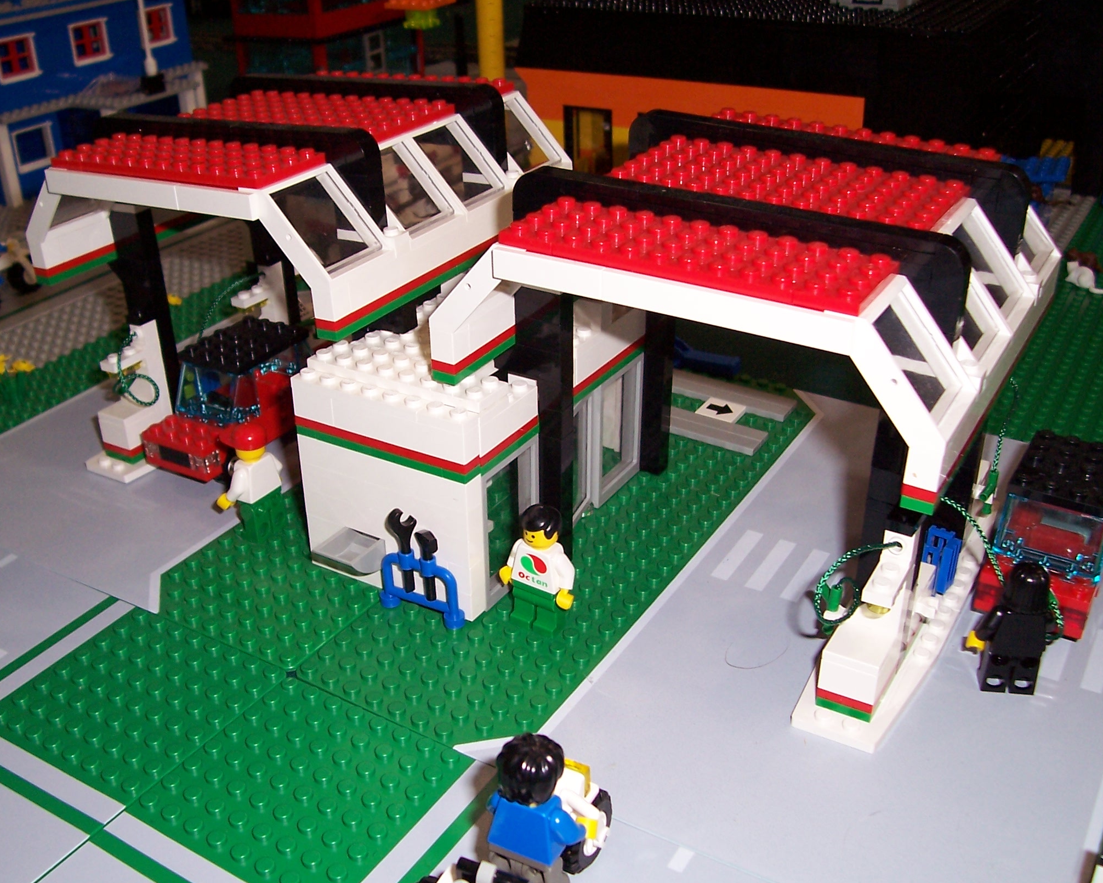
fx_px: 1241
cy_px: 463
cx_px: 488
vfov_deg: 39.2
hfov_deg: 47.8
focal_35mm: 38
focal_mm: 5.6
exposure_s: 1/60
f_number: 2.7
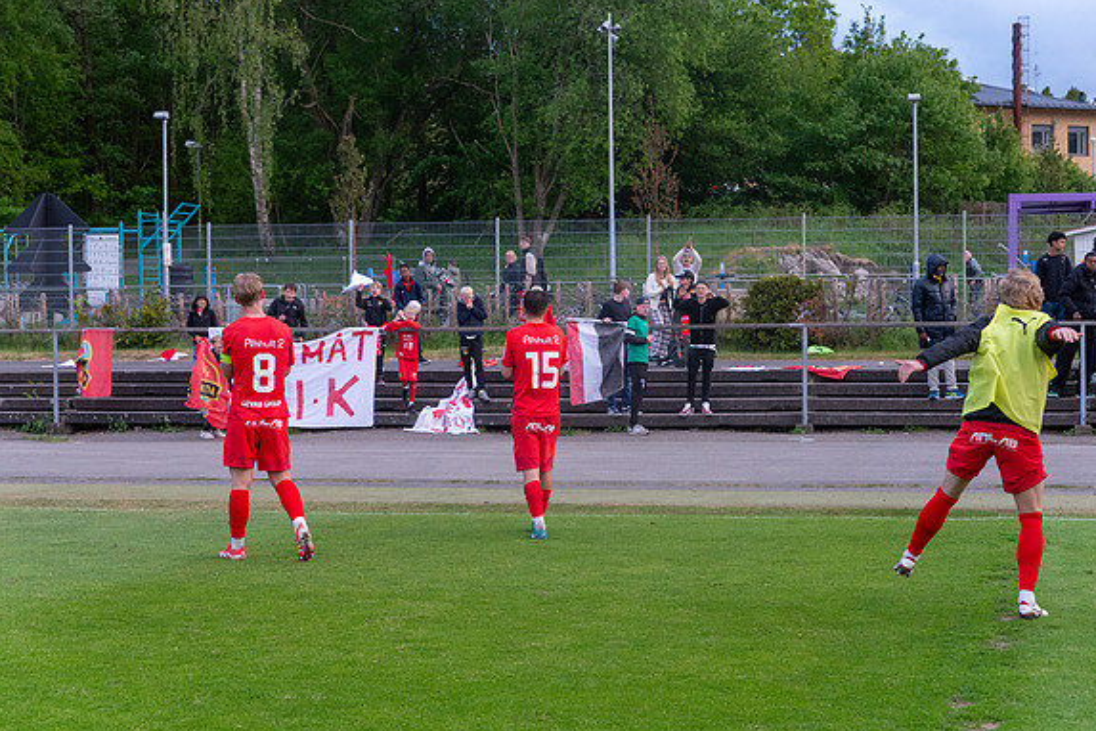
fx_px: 2192
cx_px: 553
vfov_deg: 18.9
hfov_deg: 28.1
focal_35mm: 72
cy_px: 366
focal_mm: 70
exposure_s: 1/640
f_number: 4
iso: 3600
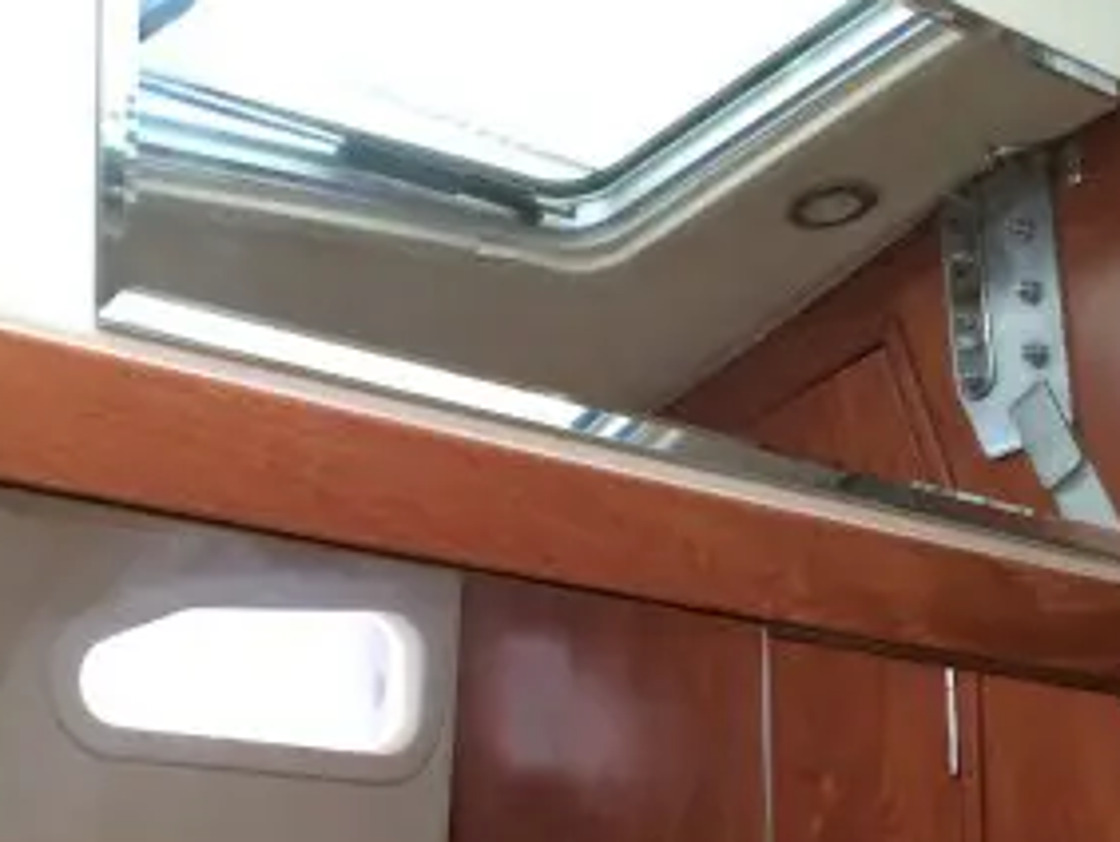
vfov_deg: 20.9
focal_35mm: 68
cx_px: 592
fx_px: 2202
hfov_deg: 28.5
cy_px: 854
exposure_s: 1/30
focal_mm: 4.12
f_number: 2.2
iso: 50
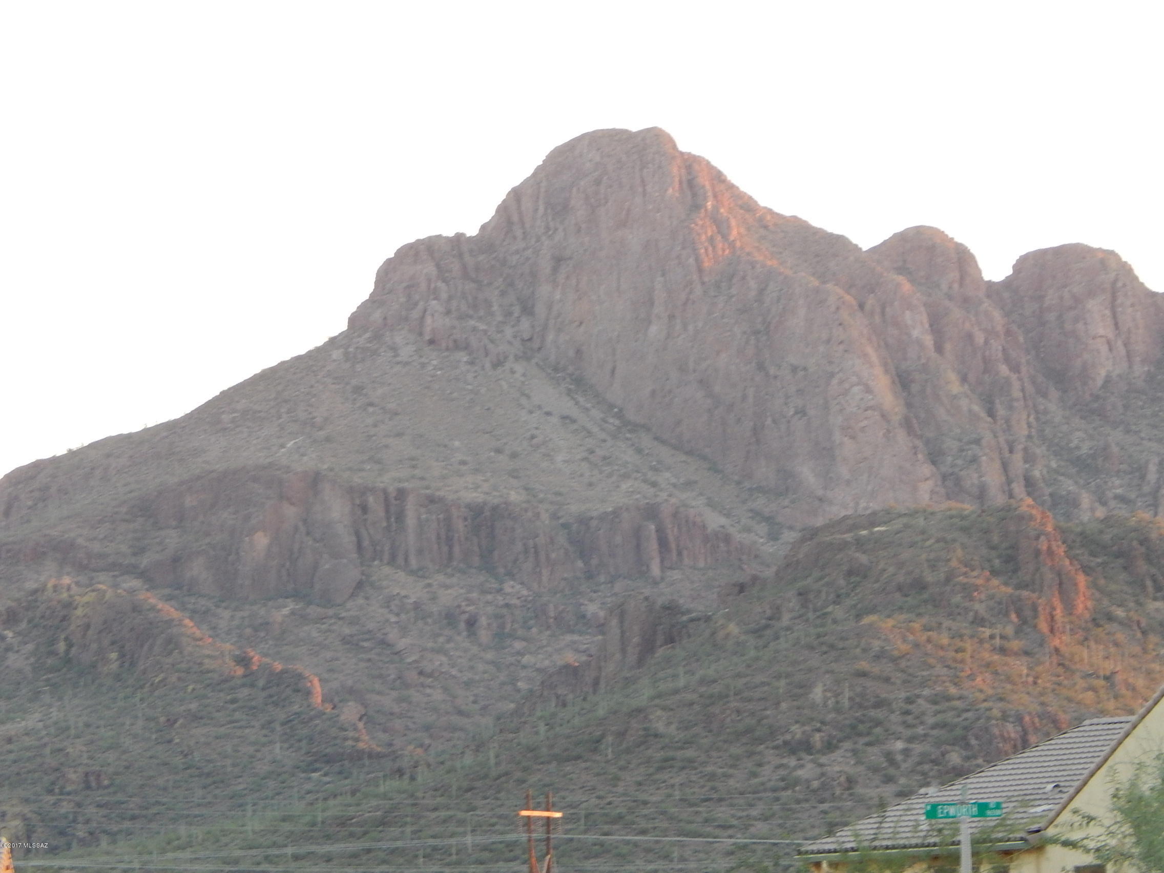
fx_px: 8474
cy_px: 436
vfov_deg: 5.9
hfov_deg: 7.9
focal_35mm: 252
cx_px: 582
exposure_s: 1/25
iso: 400
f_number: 5.6
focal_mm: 44.9
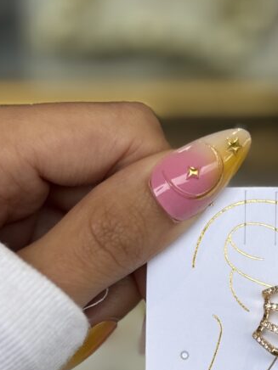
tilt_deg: -57.8
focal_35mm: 122
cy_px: 342
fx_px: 1306
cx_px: 252
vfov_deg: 15.9
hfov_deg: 12.1
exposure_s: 1/512
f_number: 1.6
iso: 32
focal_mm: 5.96
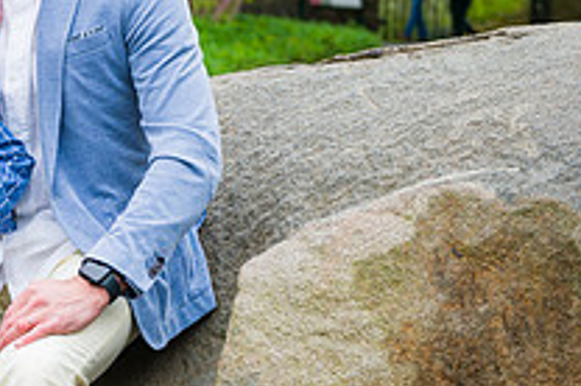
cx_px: -89
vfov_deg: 10.2
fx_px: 2159
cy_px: 62
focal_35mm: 134
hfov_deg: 14.9
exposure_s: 1/500
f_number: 4.5
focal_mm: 48
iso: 200
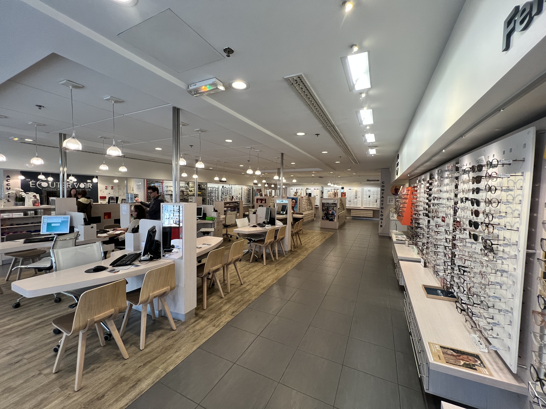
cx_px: 273
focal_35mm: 13
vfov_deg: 89.9
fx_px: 205
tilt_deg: -3.2
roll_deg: -0.9
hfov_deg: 106.2
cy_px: 204
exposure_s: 1/94
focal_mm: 1.57
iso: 200
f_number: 1.8
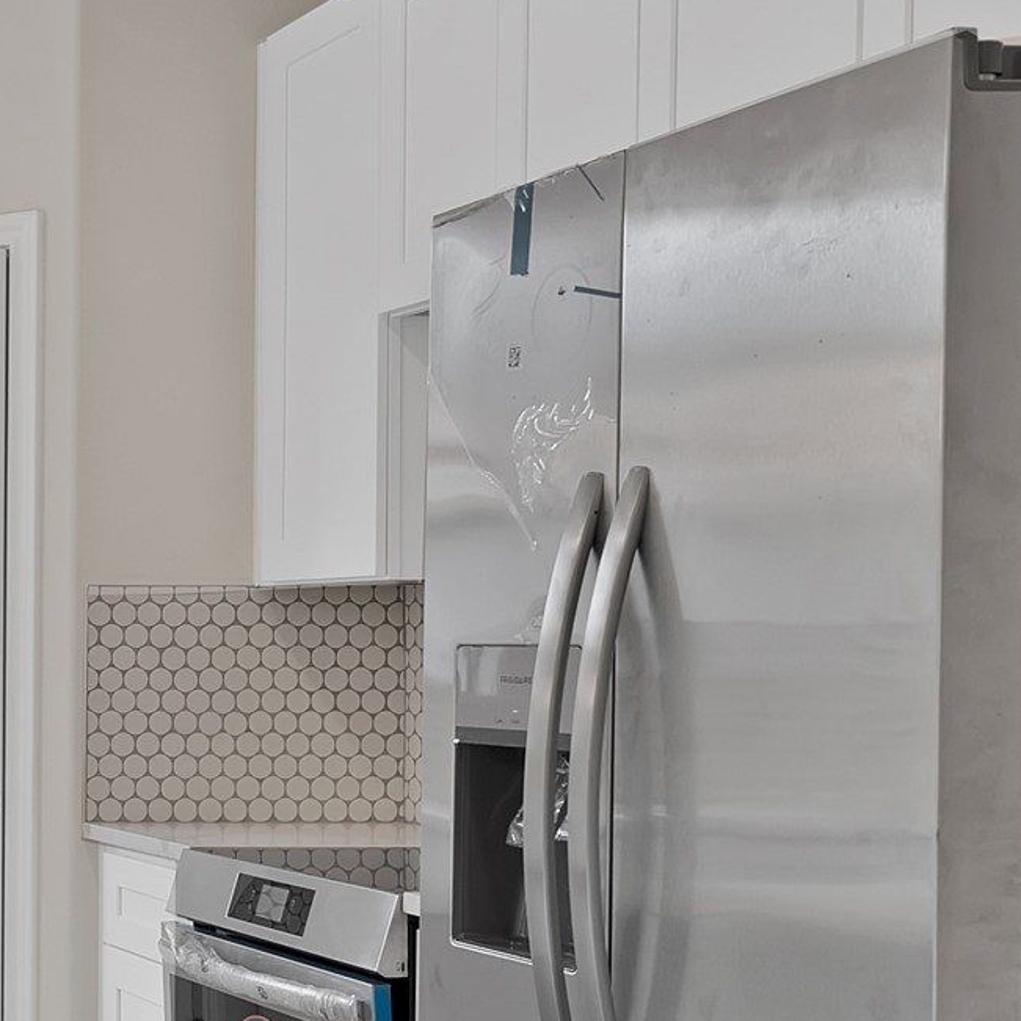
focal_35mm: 68
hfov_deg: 20.6
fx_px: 2269
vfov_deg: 25.2
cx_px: -616
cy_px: 674
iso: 640
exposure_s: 1/13
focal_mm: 24
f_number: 9
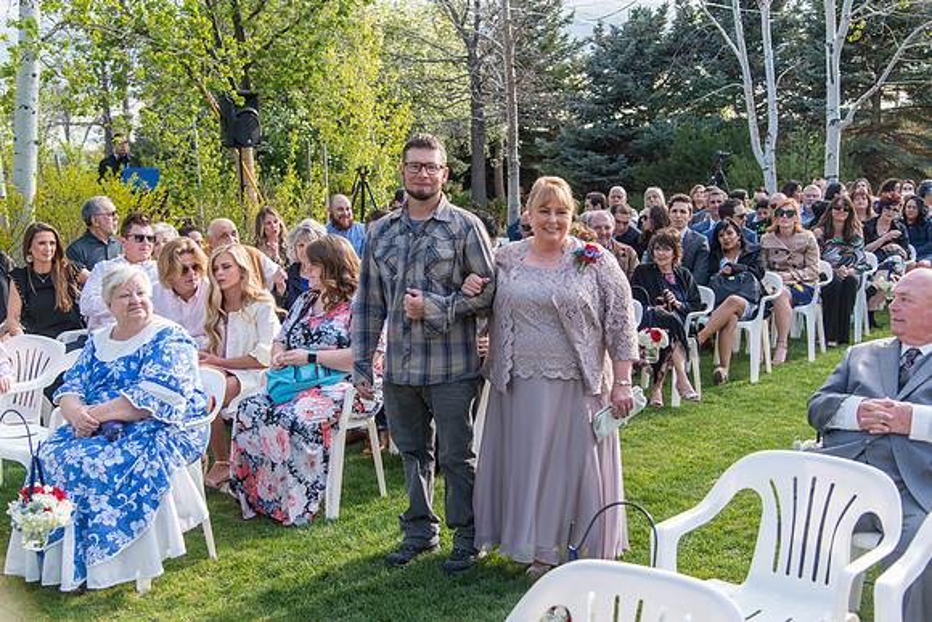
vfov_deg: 30.5
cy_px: 311
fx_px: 1139
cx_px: 466
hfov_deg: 44.5
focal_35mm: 44
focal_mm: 44
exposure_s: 1/250
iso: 320
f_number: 5
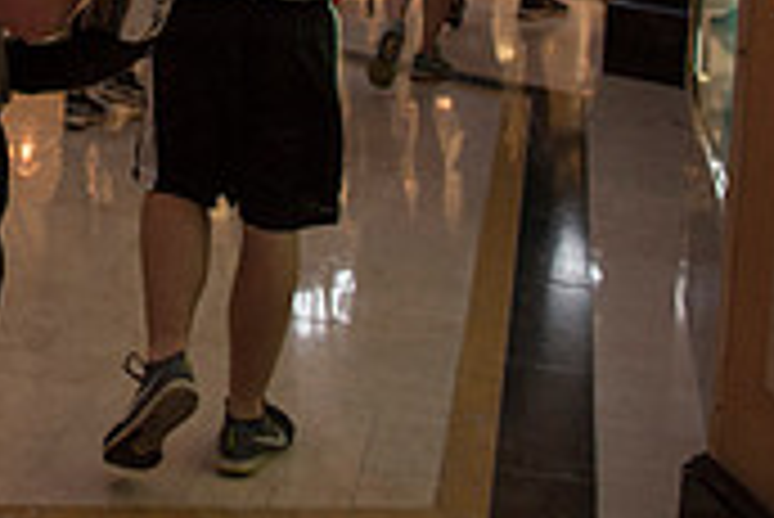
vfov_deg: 15.4
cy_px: -300
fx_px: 1743
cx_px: -68
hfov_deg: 23.6
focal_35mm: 81
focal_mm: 24
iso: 250
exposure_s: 1/400
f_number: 3.5
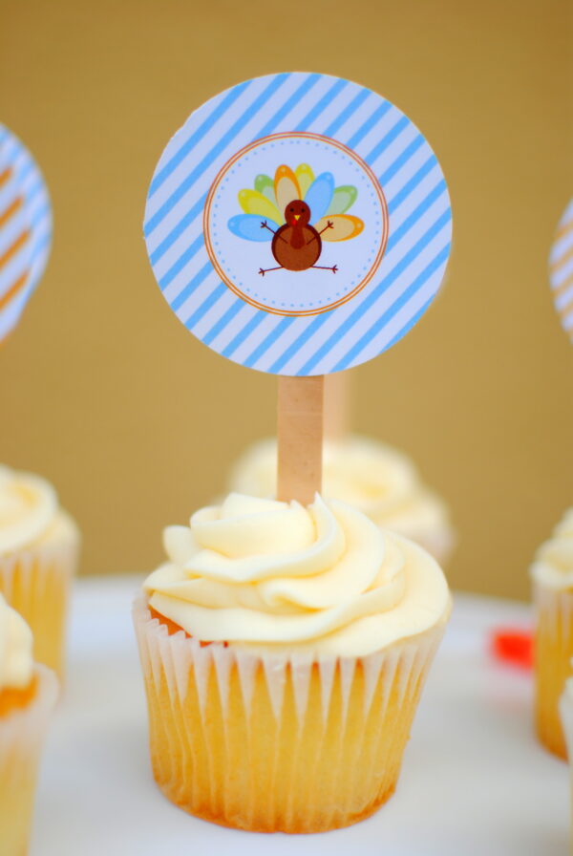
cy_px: 428
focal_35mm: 52
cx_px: 286
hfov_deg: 25.8
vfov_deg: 37.8
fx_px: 1249
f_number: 1.8
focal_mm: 35
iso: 100
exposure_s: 1/1600
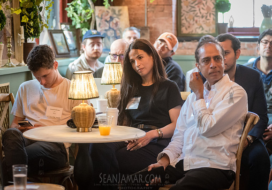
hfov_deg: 16.3
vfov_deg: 11.4
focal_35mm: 124
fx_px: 951
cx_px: 142
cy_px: 95
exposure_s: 1/200
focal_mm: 120
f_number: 3.5
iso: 5000
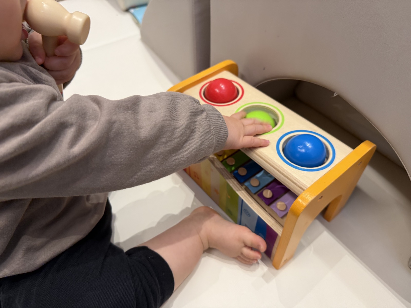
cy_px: 154
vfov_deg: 56.8
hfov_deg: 71.6
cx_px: 206
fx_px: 285
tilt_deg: -47.9
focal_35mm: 24
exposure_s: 1/60
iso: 160
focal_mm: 6.76
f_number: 1.78
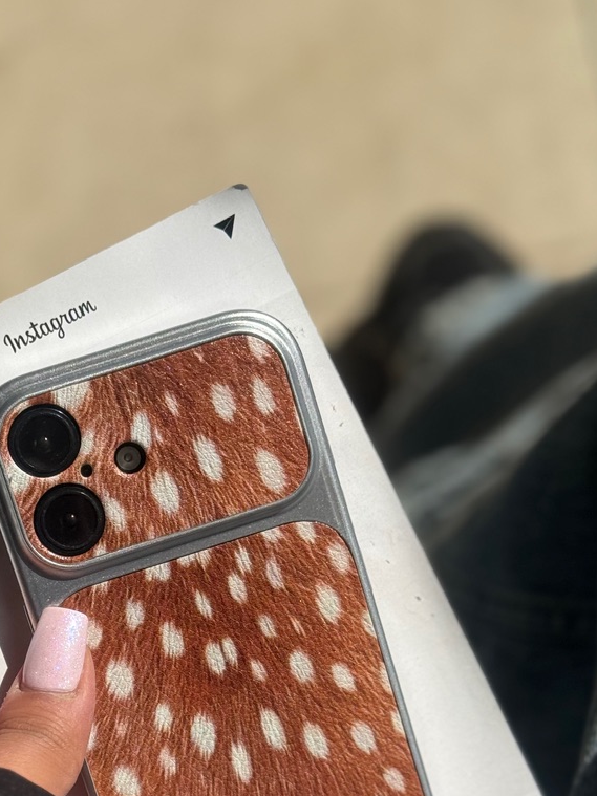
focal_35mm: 81
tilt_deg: -68.1
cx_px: 182
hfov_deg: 18.1
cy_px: 637
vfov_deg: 23.8
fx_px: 1863
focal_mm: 6.76
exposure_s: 1/11364
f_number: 1.78
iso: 80
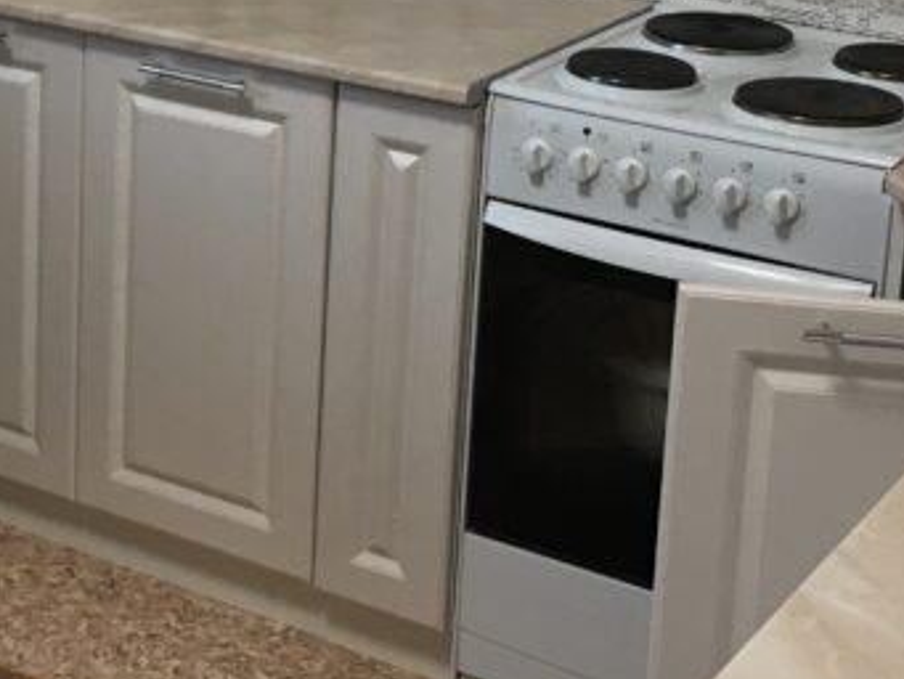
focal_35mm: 87
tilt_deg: -14.3
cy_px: 27
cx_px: 32
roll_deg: +0.0
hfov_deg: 21.8
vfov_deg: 16.7
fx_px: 2273
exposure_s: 1/33
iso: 40
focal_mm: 4.15
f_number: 2.2
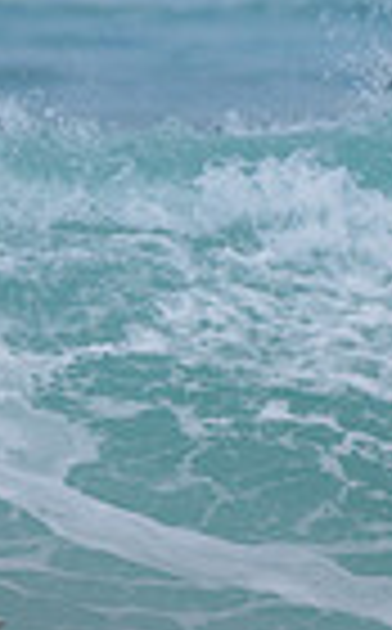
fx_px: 44489
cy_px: 269
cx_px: -531
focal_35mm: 2592
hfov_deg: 0.5
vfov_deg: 0.8
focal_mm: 500
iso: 280
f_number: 5.6
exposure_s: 1/2000
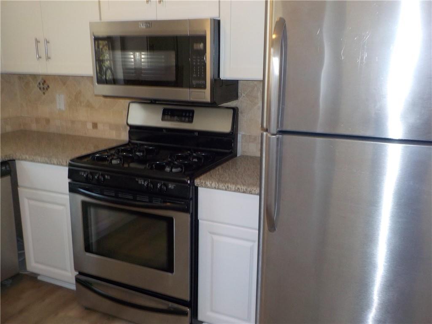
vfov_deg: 46.8
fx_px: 374
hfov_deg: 60.0
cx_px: 216
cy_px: 162
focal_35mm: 30
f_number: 3.3
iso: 200
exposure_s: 1/30
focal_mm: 4.1
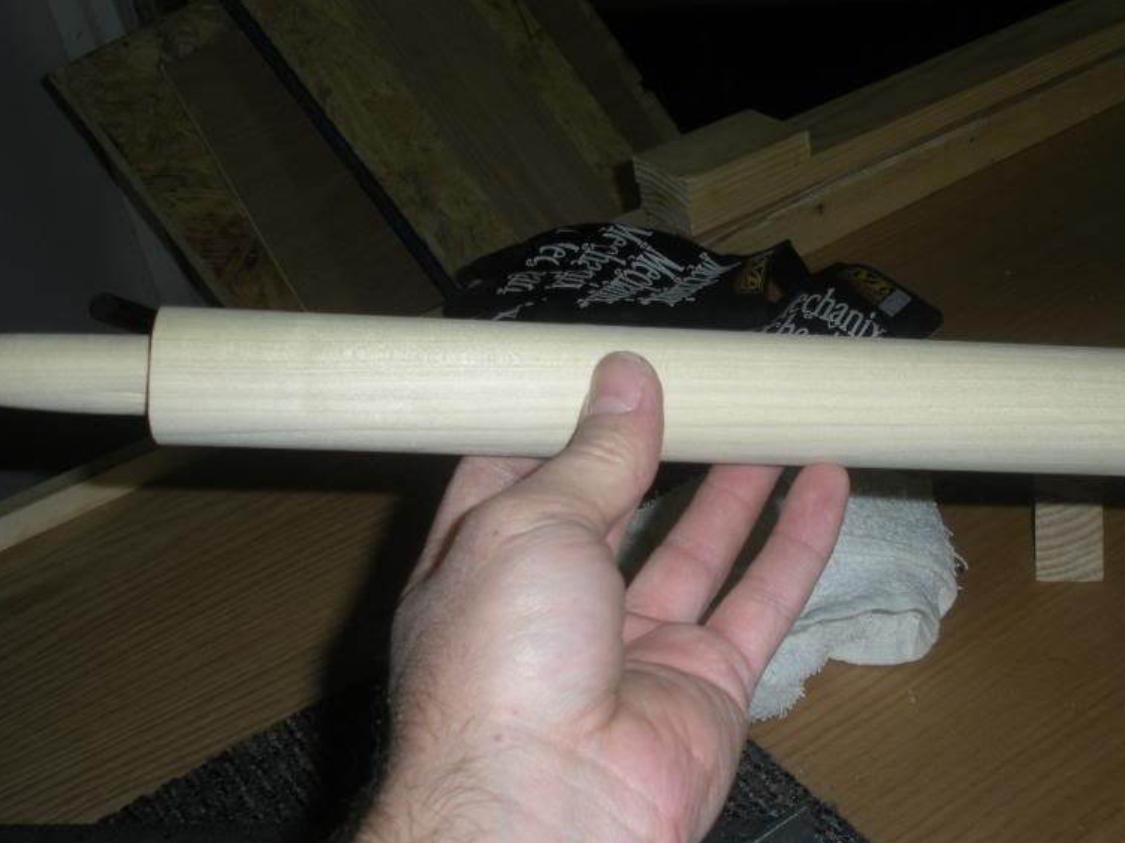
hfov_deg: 38.8
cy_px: 426
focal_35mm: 49
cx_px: 633
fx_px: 1592
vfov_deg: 29.7
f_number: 3.5
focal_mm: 6.3
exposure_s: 1/60
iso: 64
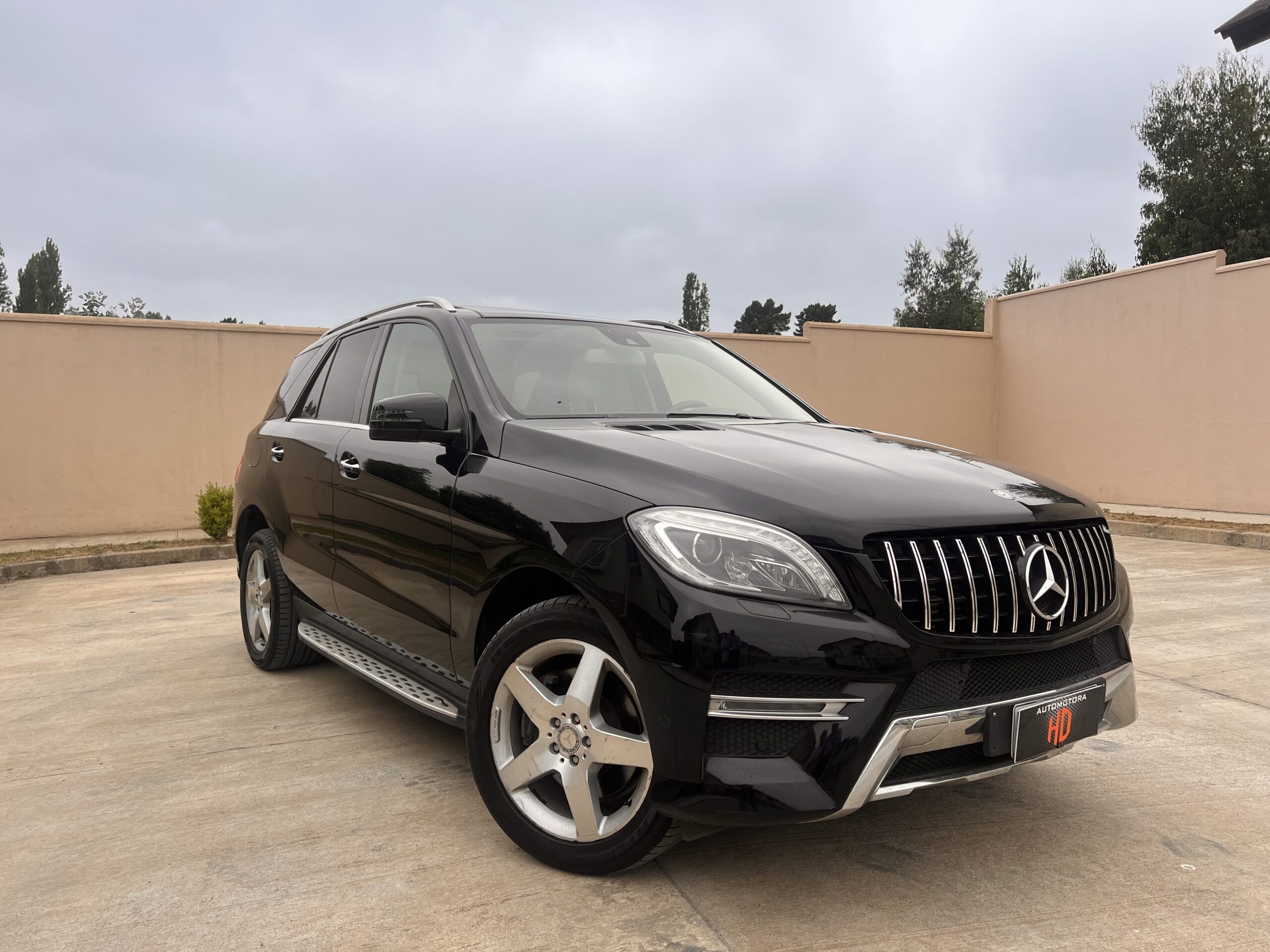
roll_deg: -0.6
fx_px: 954
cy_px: 476
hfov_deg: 67.3
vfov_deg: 53.1
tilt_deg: -3.5
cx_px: 635
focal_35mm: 26
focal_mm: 5.7
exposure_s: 1/5882
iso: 50
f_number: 1.5
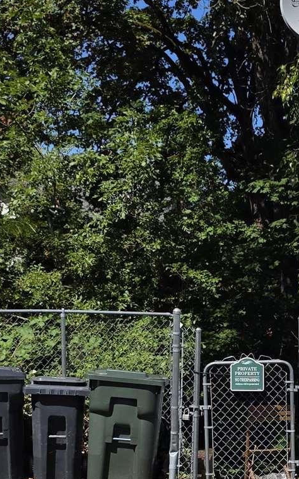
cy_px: 451
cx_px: 325
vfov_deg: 26.7
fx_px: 965
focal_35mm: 74
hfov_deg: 17.1
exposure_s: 1/7944
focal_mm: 6.3
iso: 80
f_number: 1.7
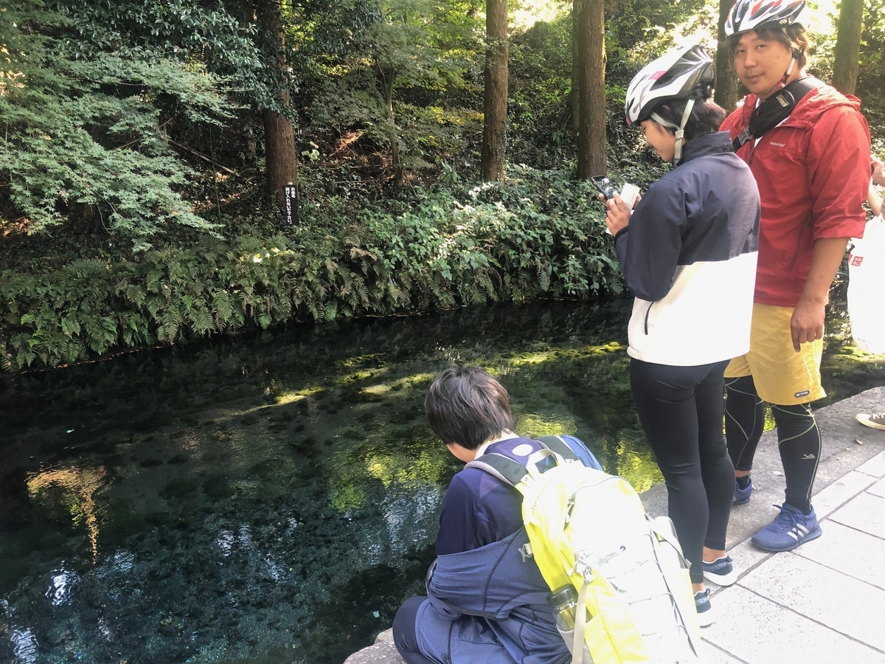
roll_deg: +4.1
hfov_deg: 63.4
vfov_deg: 49.7
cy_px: 332
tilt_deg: -14.2
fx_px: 716
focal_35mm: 28
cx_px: 442
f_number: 1.8
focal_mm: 3.99
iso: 32
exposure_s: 1/30
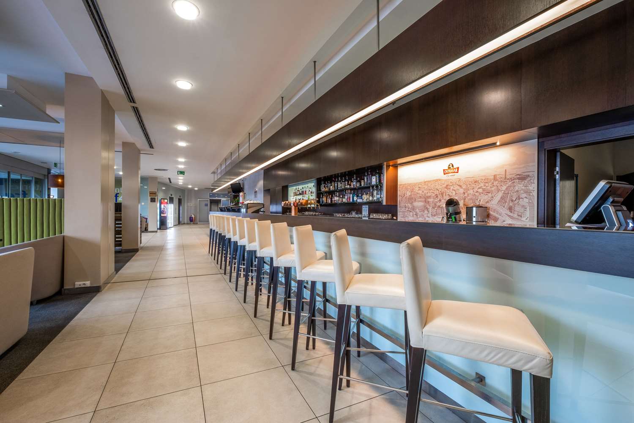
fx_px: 264
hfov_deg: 100.4
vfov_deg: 77.3
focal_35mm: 15
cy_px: 212
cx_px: 317
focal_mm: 10
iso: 100
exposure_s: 1.5
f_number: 11
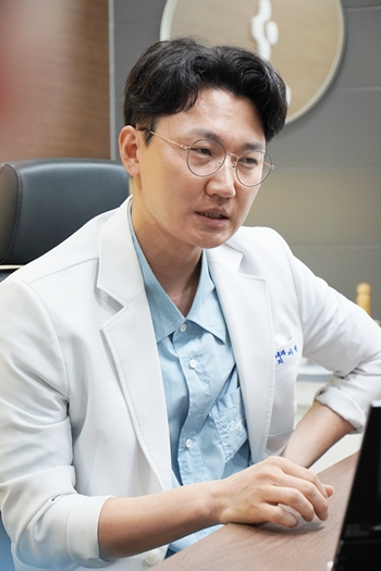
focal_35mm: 82
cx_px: 190
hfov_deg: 16.7
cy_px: 286
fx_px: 1302
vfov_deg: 24.8
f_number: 4
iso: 1000
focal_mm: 55
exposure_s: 1/160
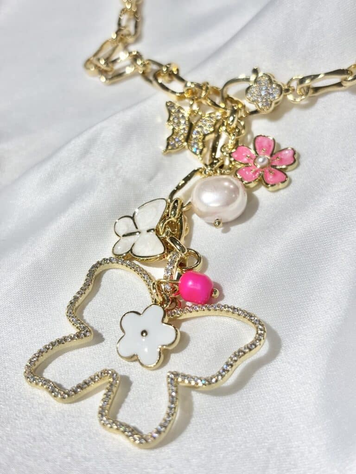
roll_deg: +11.2
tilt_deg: -41.1
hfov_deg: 28.0
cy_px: 237
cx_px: 178
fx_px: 713
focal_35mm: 52
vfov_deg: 36.8
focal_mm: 5.96
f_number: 1.6
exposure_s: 1/358
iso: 32
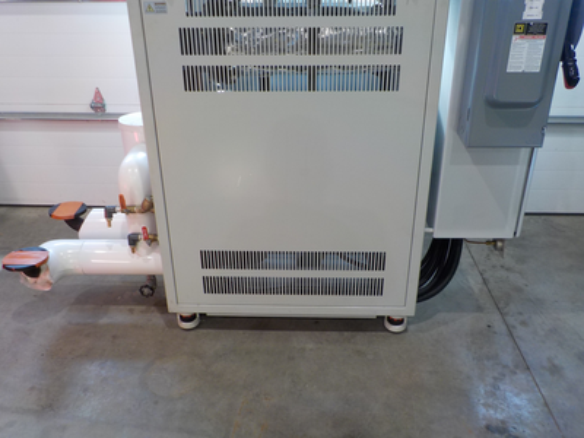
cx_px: 292
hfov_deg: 60.0
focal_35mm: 30
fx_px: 506
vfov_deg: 46.8
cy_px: 219
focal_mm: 4.1
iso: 125
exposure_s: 1/30
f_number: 3.3
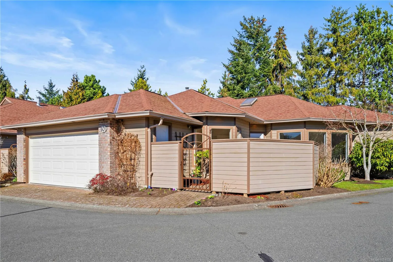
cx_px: 196
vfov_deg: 61.9
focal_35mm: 20
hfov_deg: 84.0
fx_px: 218
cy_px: 131
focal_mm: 20
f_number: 8
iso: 250
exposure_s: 1/200
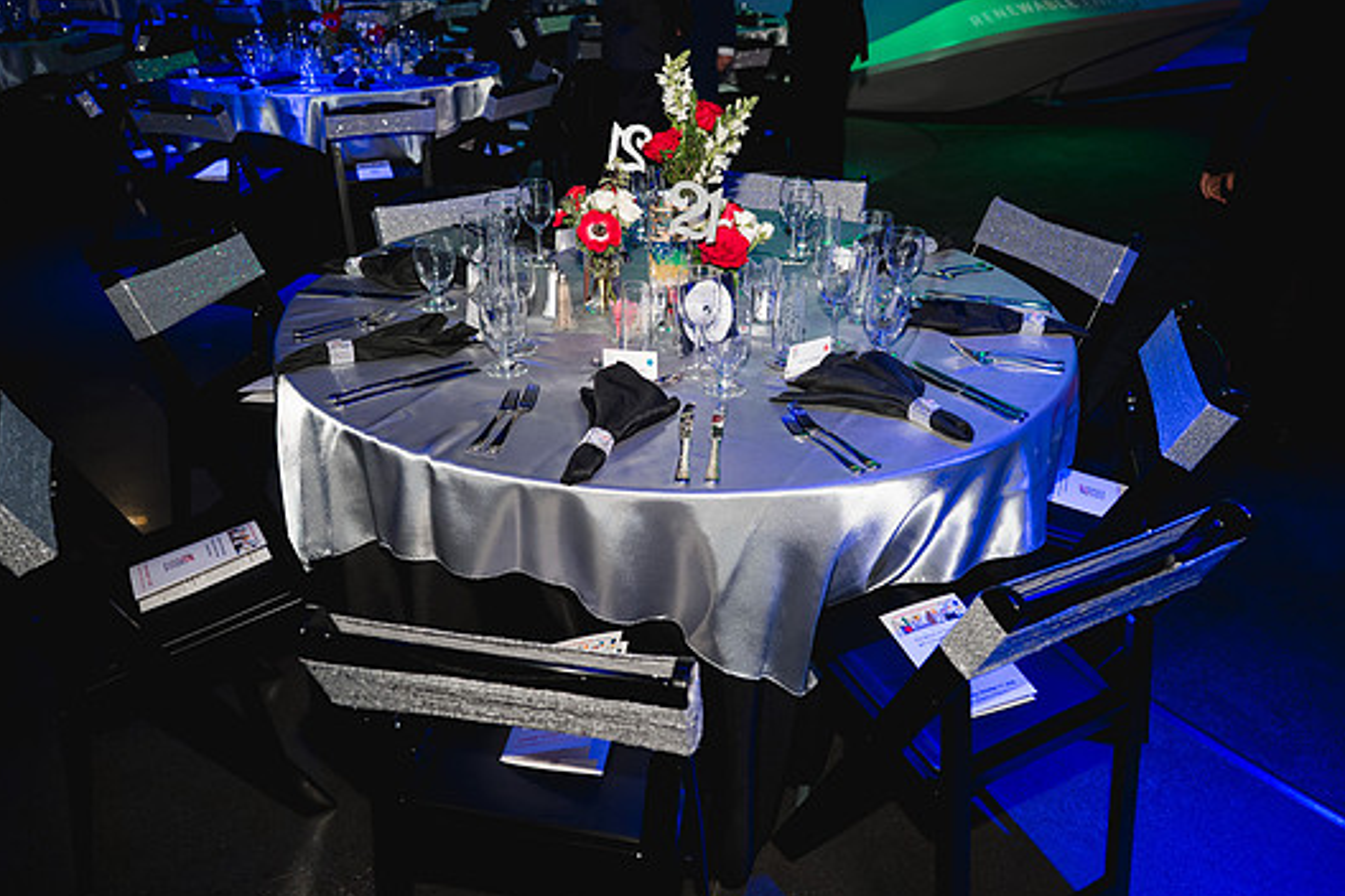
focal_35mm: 27
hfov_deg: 67.4
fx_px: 1009
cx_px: 654
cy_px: 446
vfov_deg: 47.9
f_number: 2.8
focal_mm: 24
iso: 2000
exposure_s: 1/200
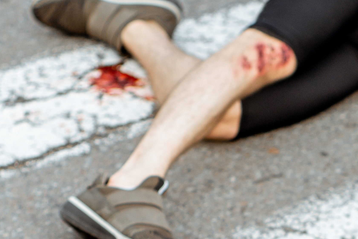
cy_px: 367
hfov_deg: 13.2
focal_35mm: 154
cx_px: 335
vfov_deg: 8.7
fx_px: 1532
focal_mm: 35
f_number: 2.2
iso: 200
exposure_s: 1/3200
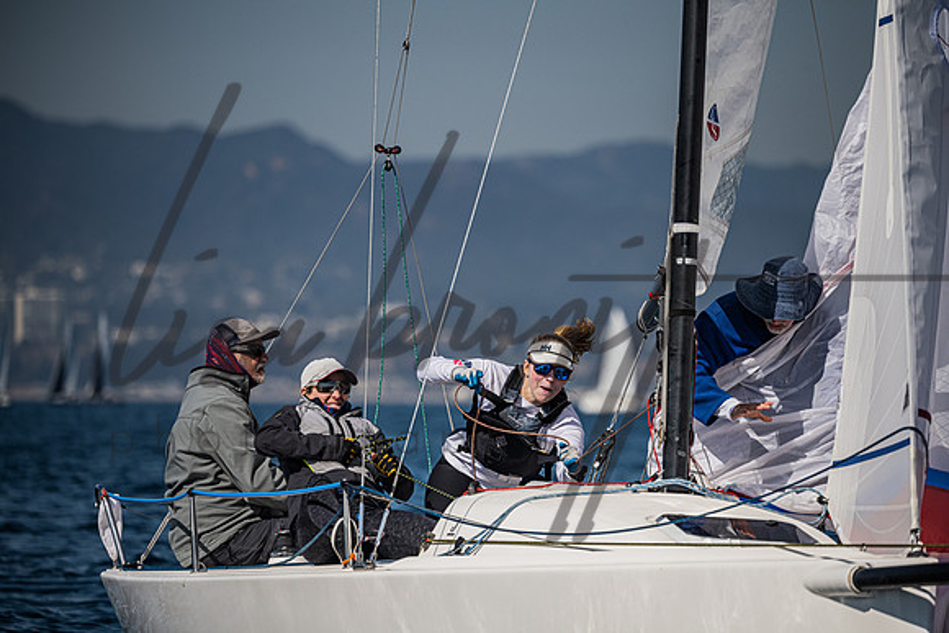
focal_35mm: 290
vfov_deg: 4.7
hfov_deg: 7.1
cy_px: 316
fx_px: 7646
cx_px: 474
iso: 400
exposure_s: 1/8000
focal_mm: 290
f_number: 5.3
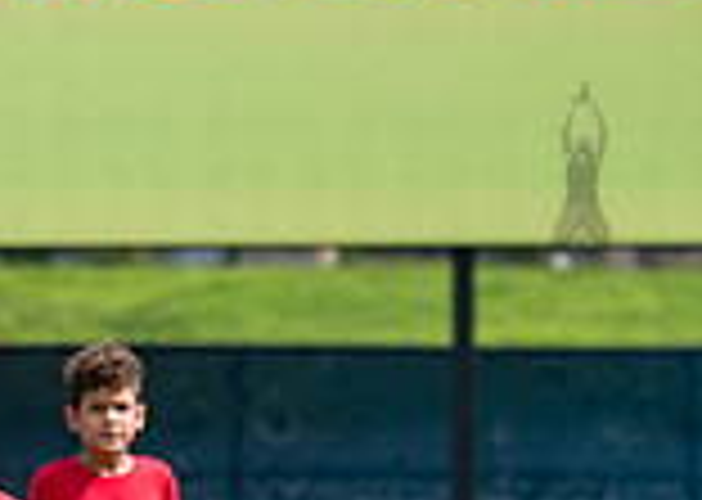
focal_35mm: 652
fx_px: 12982
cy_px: 509
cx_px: -82
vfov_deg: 2.2
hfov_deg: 3.1
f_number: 5
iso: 100
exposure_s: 1/400
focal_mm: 145
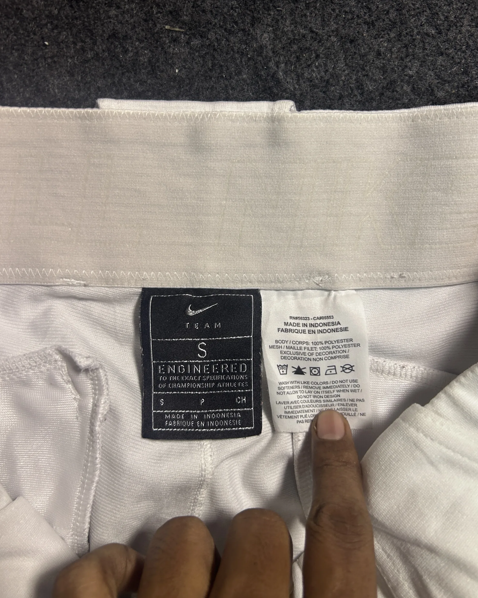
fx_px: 495
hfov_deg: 51.5
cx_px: 242
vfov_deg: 62.2
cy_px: 288
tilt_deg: -67.2
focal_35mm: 28
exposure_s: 1/100
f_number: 1.5
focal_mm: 5.7
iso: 80
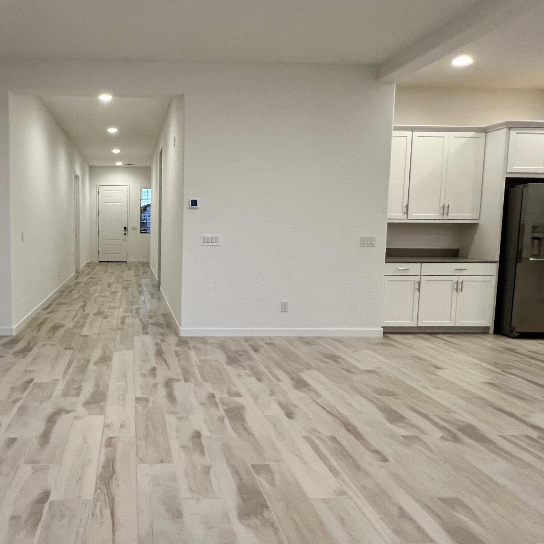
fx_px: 409
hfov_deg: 63.8
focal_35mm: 23
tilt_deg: -4.9
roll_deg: +0.1
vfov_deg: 67.2
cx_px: 144
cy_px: 262
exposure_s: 1/60
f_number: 1.8
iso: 160
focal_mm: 1.57
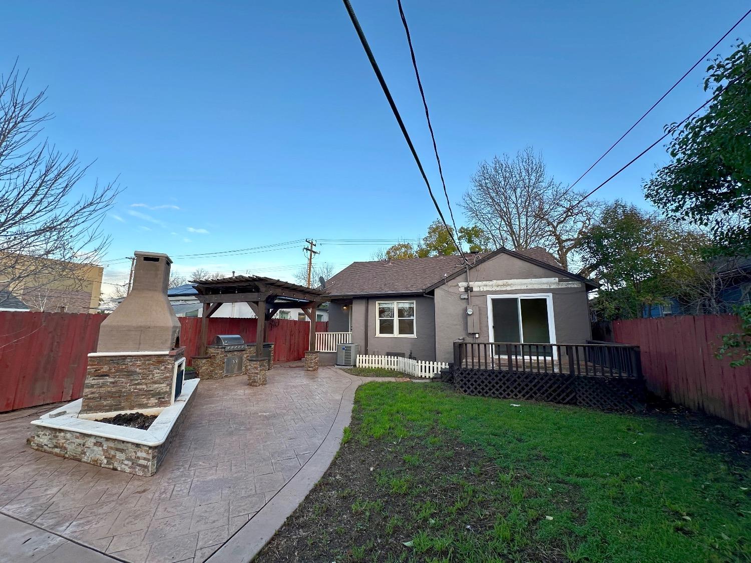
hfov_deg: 102.1
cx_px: 376
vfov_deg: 85.7
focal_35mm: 14
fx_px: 304
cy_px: 282
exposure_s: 1/214
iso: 40
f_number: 2.2
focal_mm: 2.22
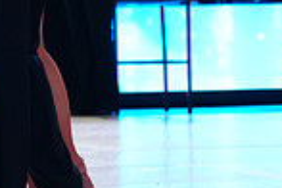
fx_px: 3243
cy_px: -136
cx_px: 7
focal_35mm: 414
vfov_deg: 3.3
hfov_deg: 5.0
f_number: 4
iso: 2000
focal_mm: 105
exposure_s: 1/250
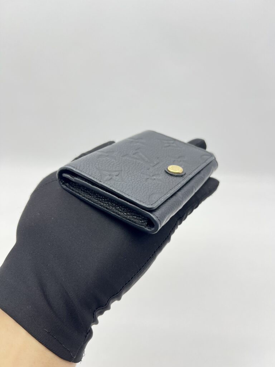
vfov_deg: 67.3
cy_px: 184
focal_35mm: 26
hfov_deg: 53.1
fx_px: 275
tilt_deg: -31.7
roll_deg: -0.9
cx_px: 138
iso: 32
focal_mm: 5.7
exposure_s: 1/100
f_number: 1.5
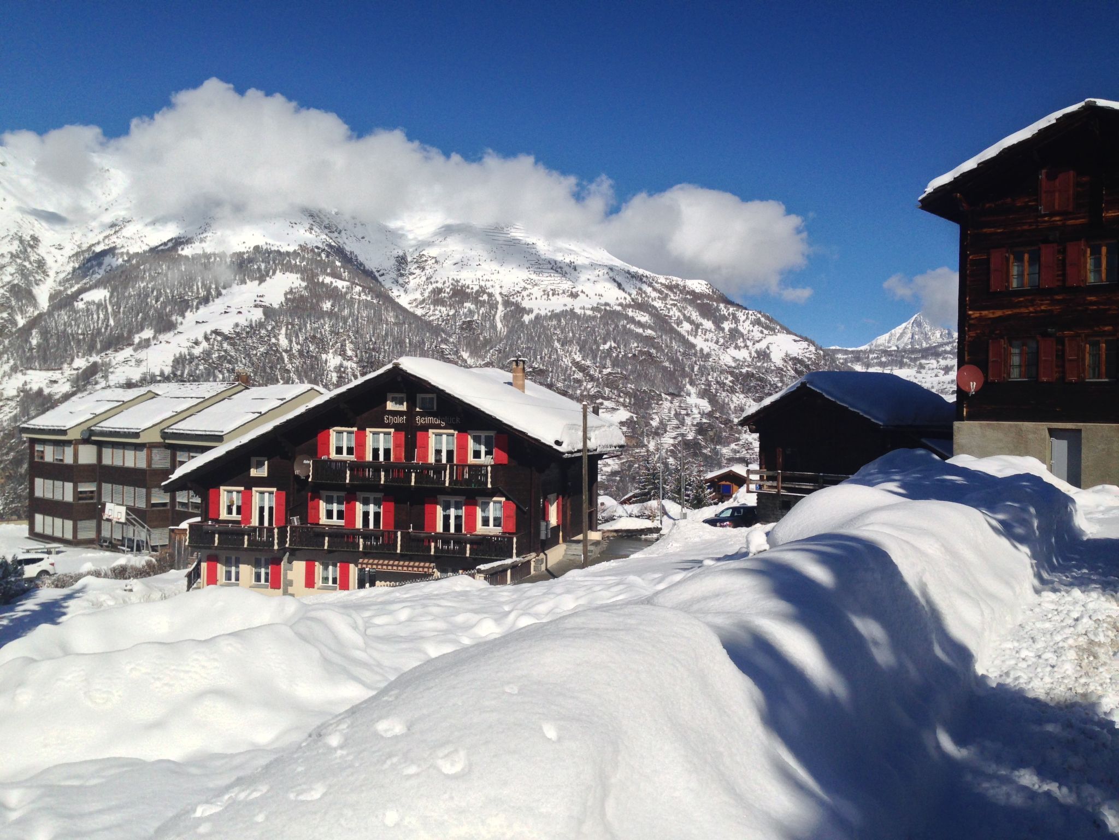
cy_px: 420
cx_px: 560
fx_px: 1067
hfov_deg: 55.4
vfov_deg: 42.9
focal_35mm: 33
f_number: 2.4
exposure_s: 1/6024
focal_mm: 4.12
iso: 50
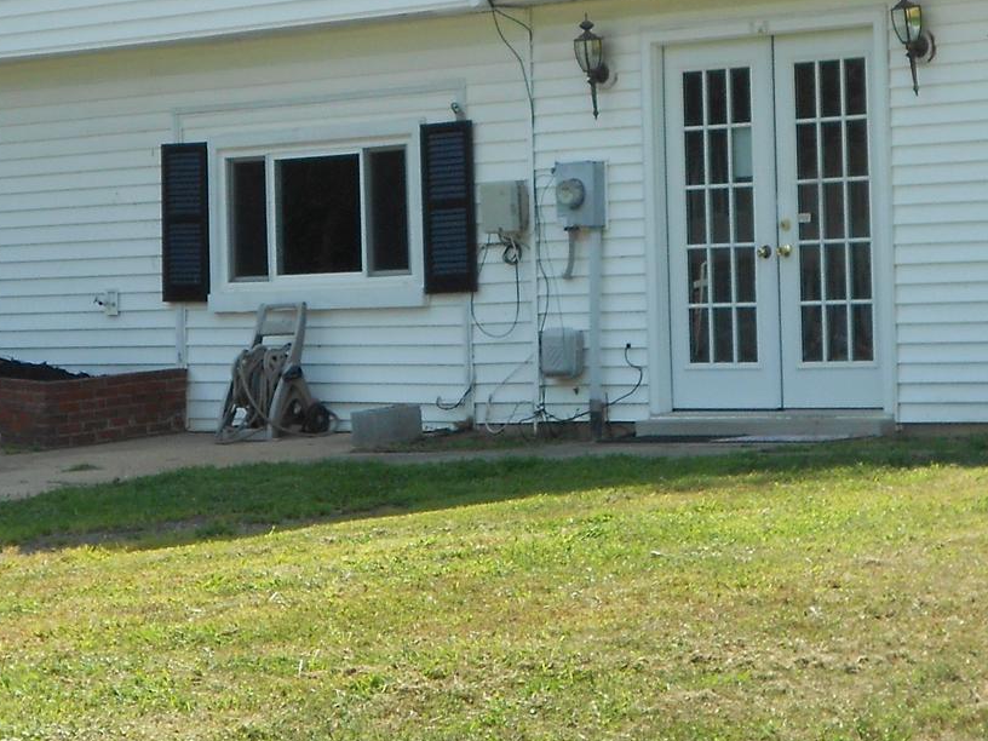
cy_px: 88
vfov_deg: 12.0
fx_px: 3511
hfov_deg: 16.0
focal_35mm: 123
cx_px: 466
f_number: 4.5
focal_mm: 8.8
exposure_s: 1/320
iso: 80
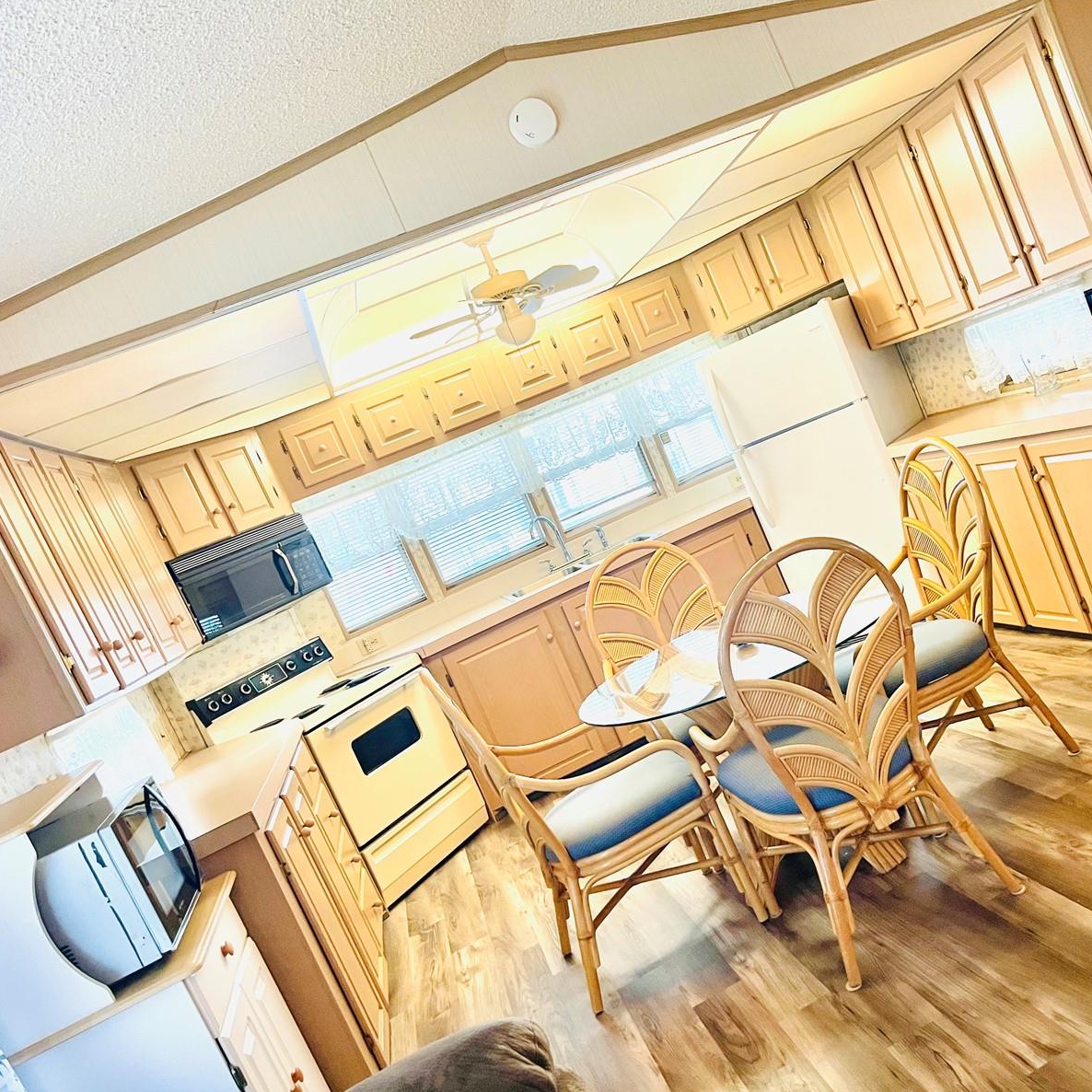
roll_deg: +24.2
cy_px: 543
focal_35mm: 31
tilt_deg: -6.3
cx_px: 656
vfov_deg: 52.5
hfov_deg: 52.2
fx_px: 1106
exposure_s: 1/60
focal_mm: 5.1
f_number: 1.6
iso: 125
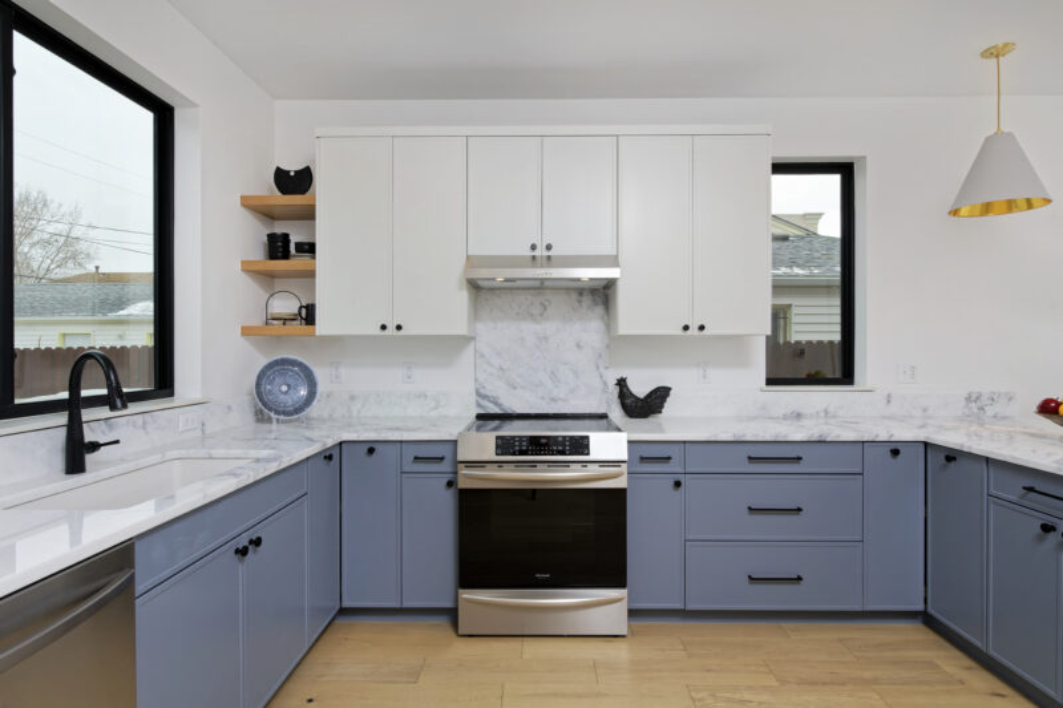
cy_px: 354
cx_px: 532
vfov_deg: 67.4
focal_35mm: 18
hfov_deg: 90.0
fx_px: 531
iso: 800
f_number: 13
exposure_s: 1/200
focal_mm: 18
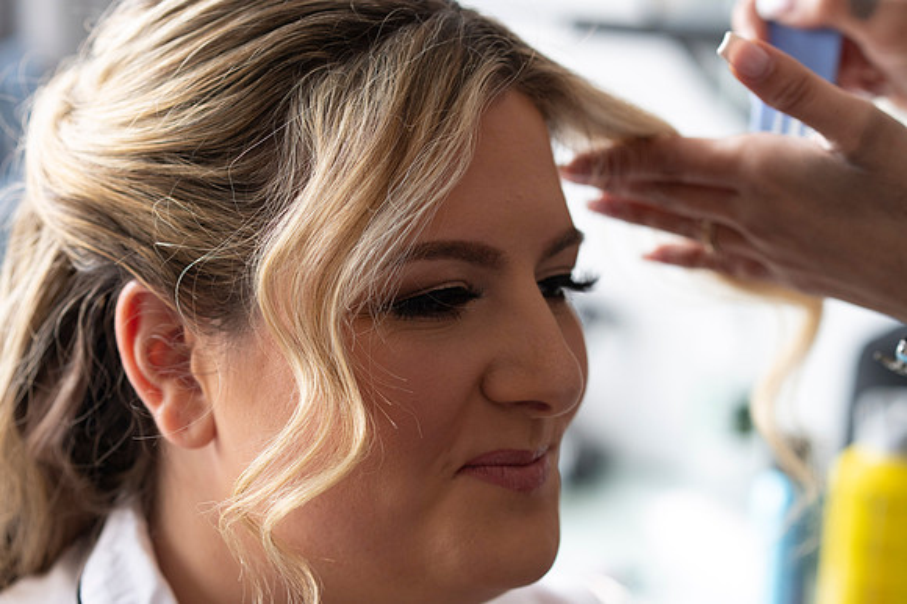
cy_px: 302
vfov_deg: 16.1
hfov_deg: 23.9
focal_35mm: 85
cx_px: 454
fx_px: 2140
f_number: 4
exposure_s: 1/200
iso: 1250
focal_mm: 85
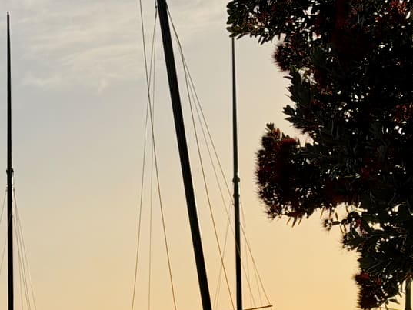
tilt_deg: +1.5
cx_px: -25
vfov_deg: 10.3
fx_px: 1706
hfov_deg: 13.6
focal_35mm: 143
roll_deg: +0.5
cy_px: 337
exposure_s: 1/20408
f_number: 1.78
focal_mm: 6.76
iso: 80
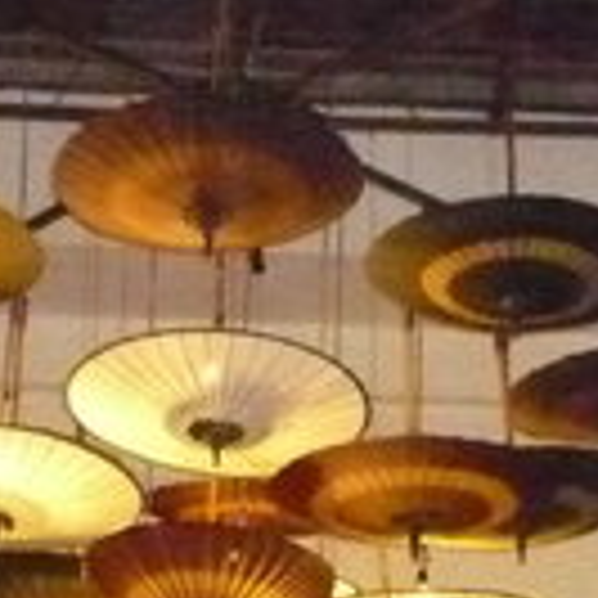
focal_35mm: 133
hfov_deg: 13.1
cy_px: 1093
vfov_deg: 12.0
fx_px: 2599
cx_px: 391
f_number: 2.8
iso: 1600
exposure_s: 1/30
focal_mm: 4.4
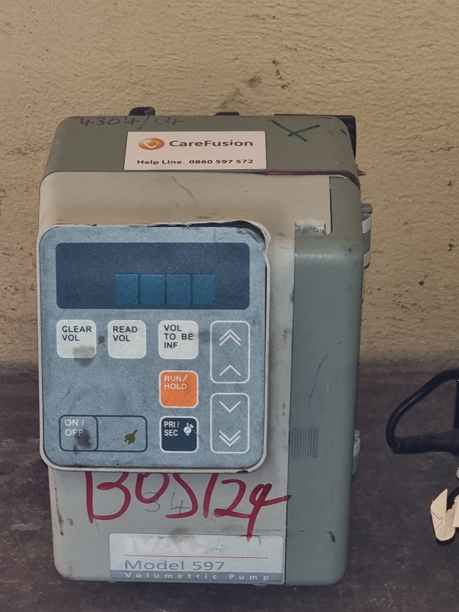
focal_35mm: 72
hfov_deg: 20.4
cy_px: 306
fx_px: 1273
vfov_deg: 27.0
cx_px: 230
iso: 320
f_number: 2.4
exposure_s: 1/33
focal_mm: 9
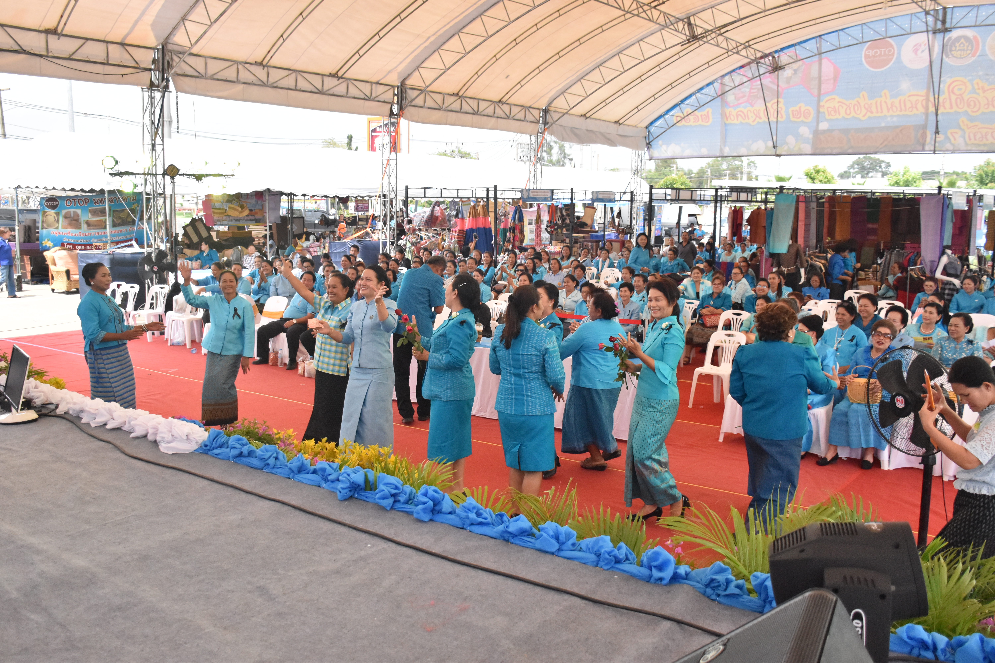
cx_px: 498
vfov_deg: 40.0
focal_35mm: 33
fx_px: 912
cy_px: 332
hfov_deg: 57.2
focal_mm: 22
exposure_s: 1/4000
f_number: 4
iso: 1600
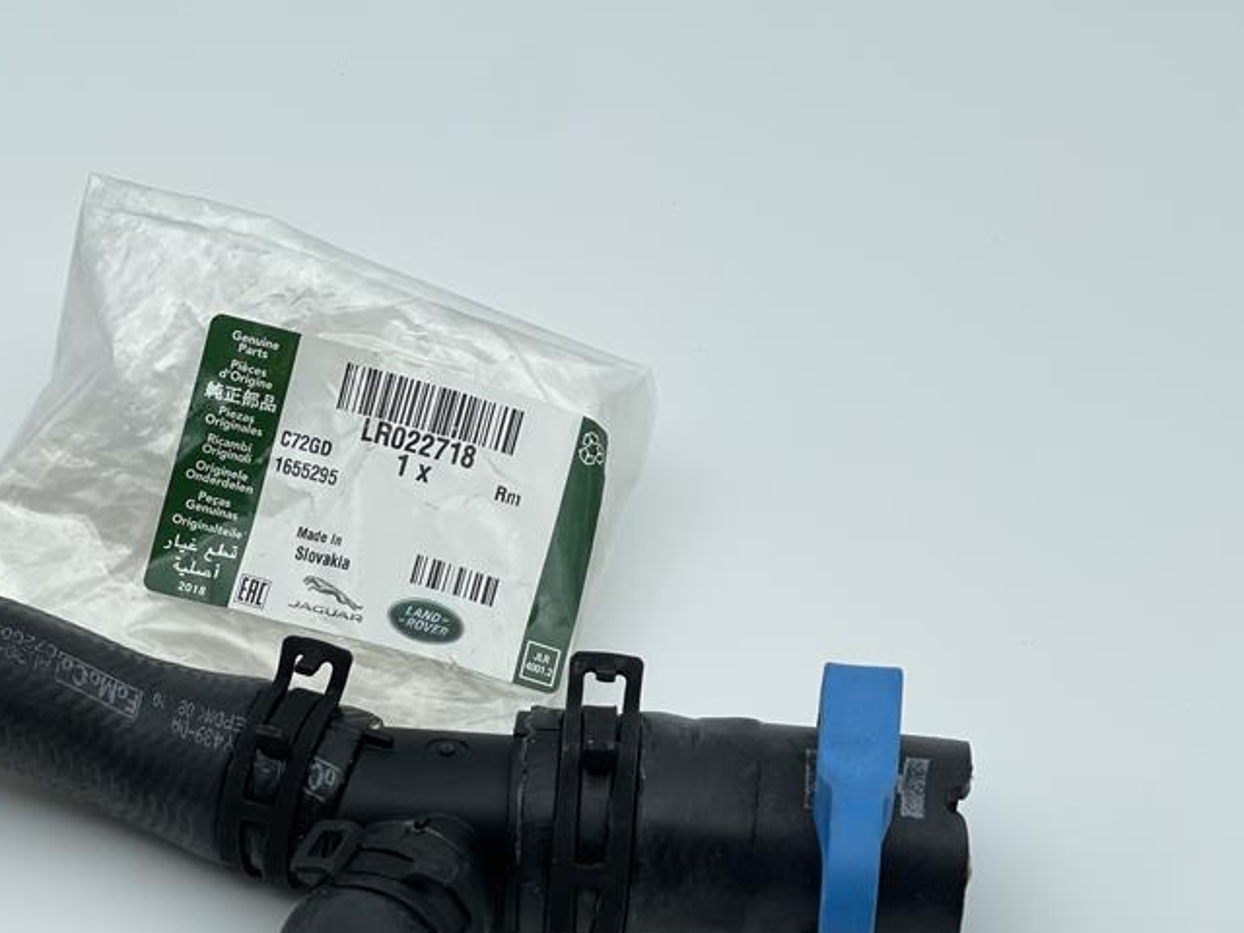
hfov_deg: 19.5
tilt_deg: -50.1
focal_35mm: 100
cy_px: 711
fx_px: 3594
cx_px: 295
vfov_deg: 14.7
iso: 20
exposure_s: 1/124
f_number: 2.2
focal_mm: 7.5
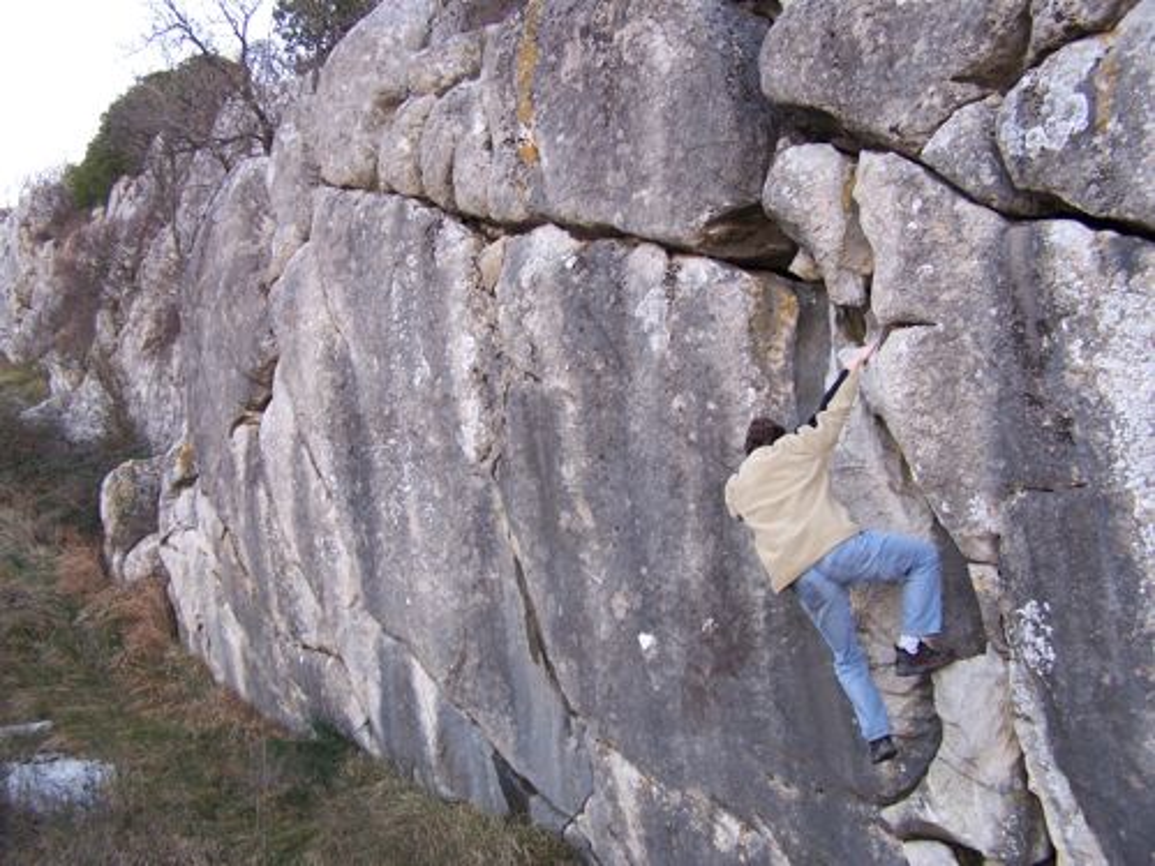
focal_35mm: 38
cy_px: 433
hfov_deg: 49.0
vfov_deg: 37.7
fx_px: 1268
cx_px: 578
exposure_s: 1/100
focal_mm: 6.3
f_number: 2.8
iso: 80
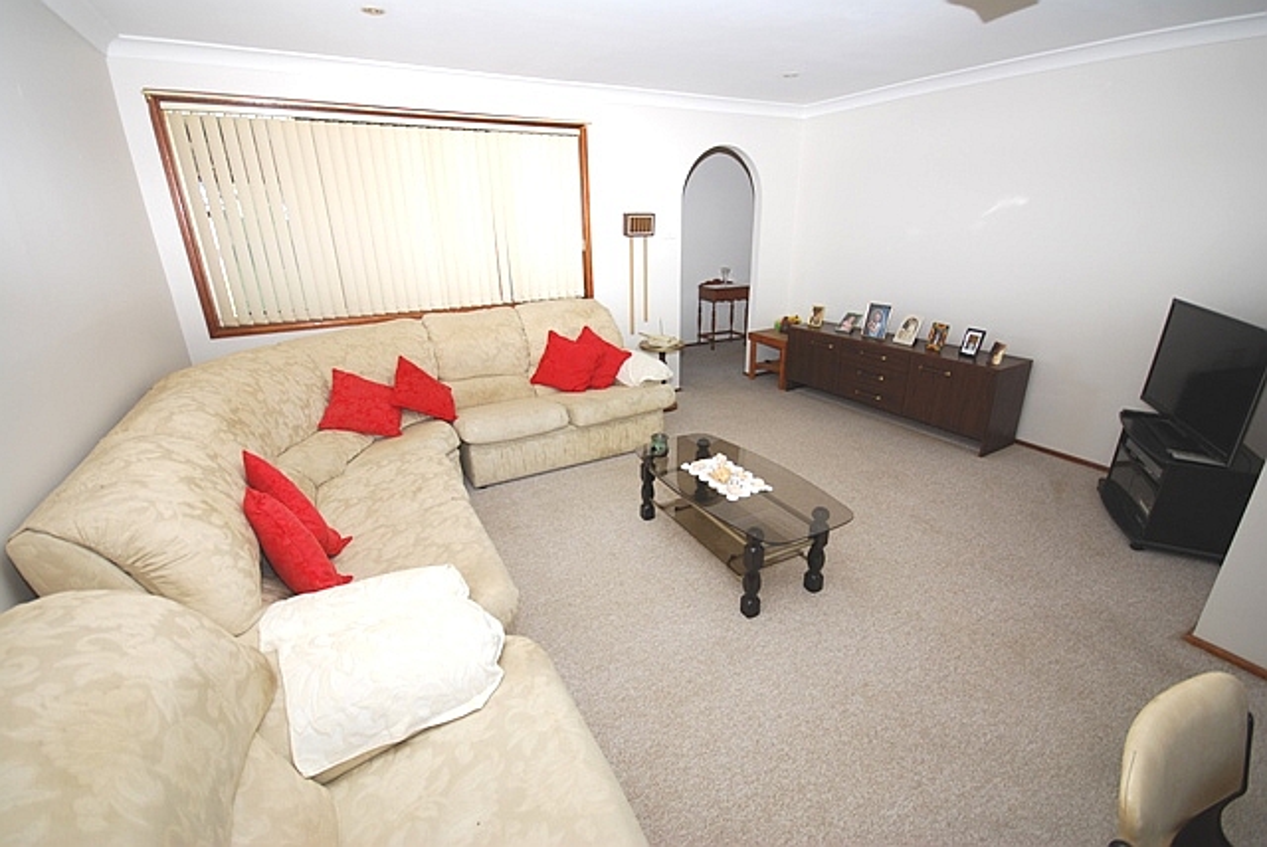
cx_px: 634
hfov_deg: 100.3
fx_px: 528
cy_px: 424
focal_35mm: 15
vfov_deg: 77.4
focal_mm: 10
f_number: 4
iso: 200
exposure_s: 1/60
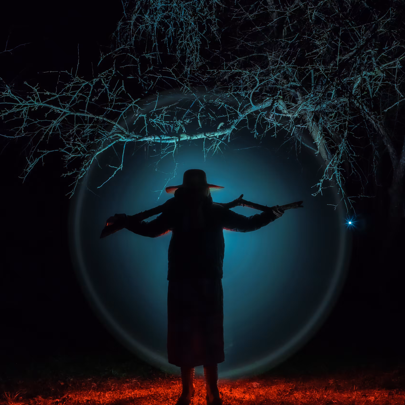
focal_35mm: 41
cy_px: 232
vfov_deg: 40.8
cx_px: 206
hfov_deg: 40.9
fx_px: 543
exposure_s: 3.2
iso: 320
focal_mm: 17
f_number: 10
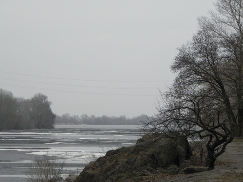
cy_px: 91
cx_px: 122
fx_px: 1046
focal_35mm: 149
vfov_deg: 10.0
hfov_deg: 13.3
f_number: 10
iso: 400
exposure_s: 1/320
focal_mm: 26.8
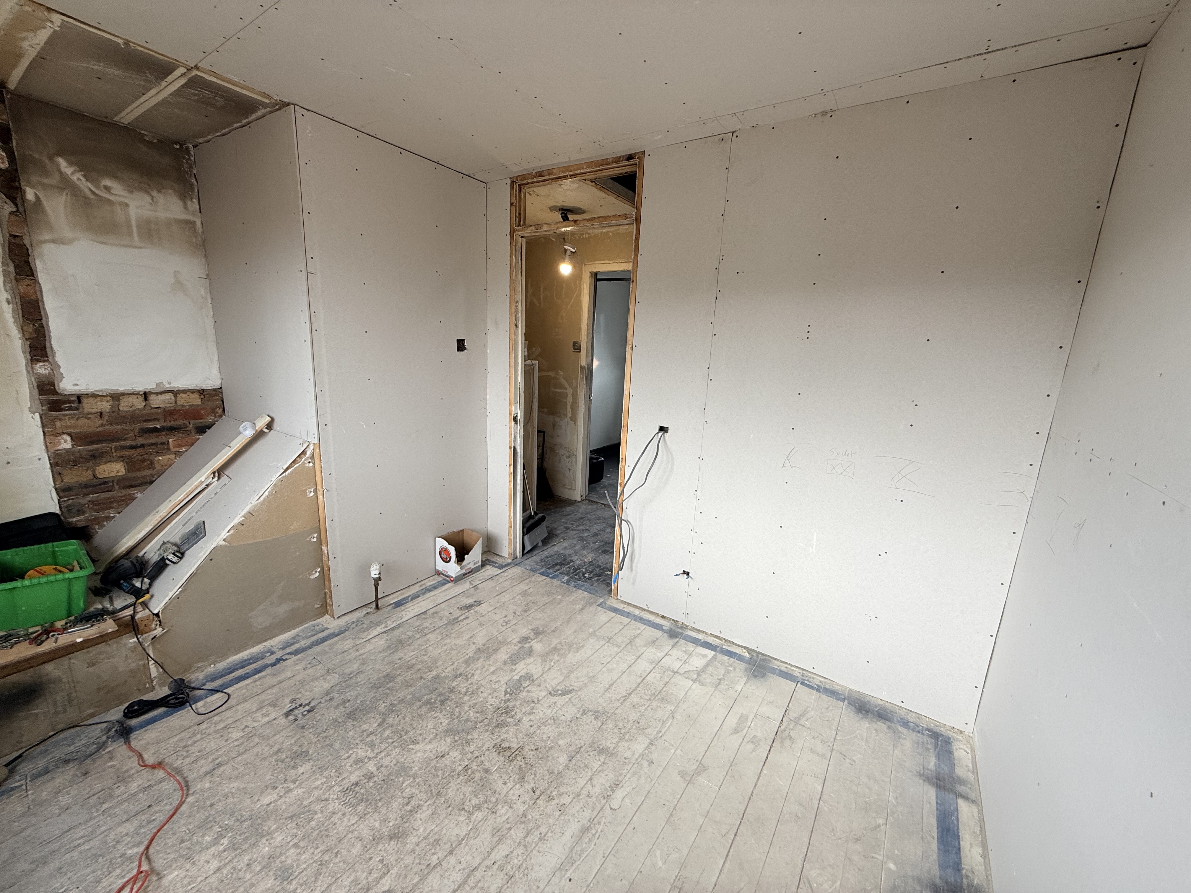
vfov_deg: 85.7
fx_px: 482
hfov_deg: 102.1
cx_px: 596
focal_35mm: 14
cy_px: 446
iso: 50
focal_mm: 2.22
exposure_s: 1/99
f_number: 2.2
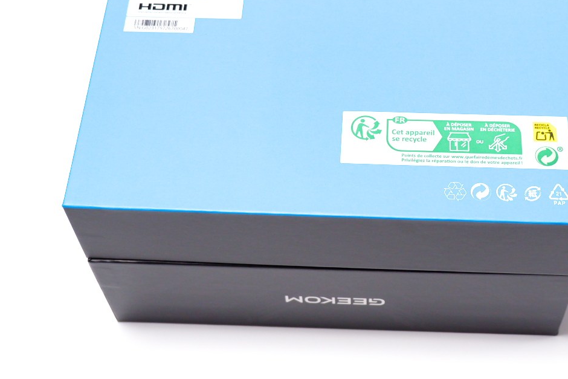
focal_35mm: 67
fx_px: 1057
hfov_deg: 30.0
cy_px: 83
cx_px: 343
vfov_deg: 20.1
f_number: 4.5
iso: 500
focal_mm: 28
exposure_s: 1/42
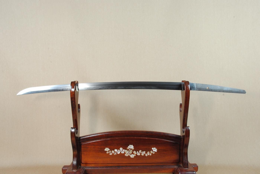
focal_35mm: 33
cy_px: 87
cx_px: 130
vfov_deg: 40.1
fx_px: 239
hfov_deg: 57.2
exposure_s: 1/2
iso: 400
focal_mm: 22
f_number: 11
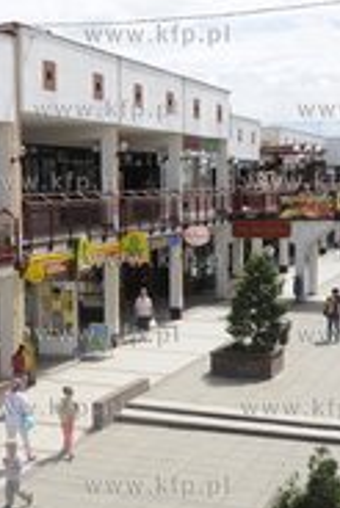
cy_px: 295
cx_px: -8
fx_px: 891
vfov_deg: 31.8
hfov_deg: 20.8
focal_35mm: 63
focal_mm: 29
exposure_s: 1/1250
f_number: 7.1
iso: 400
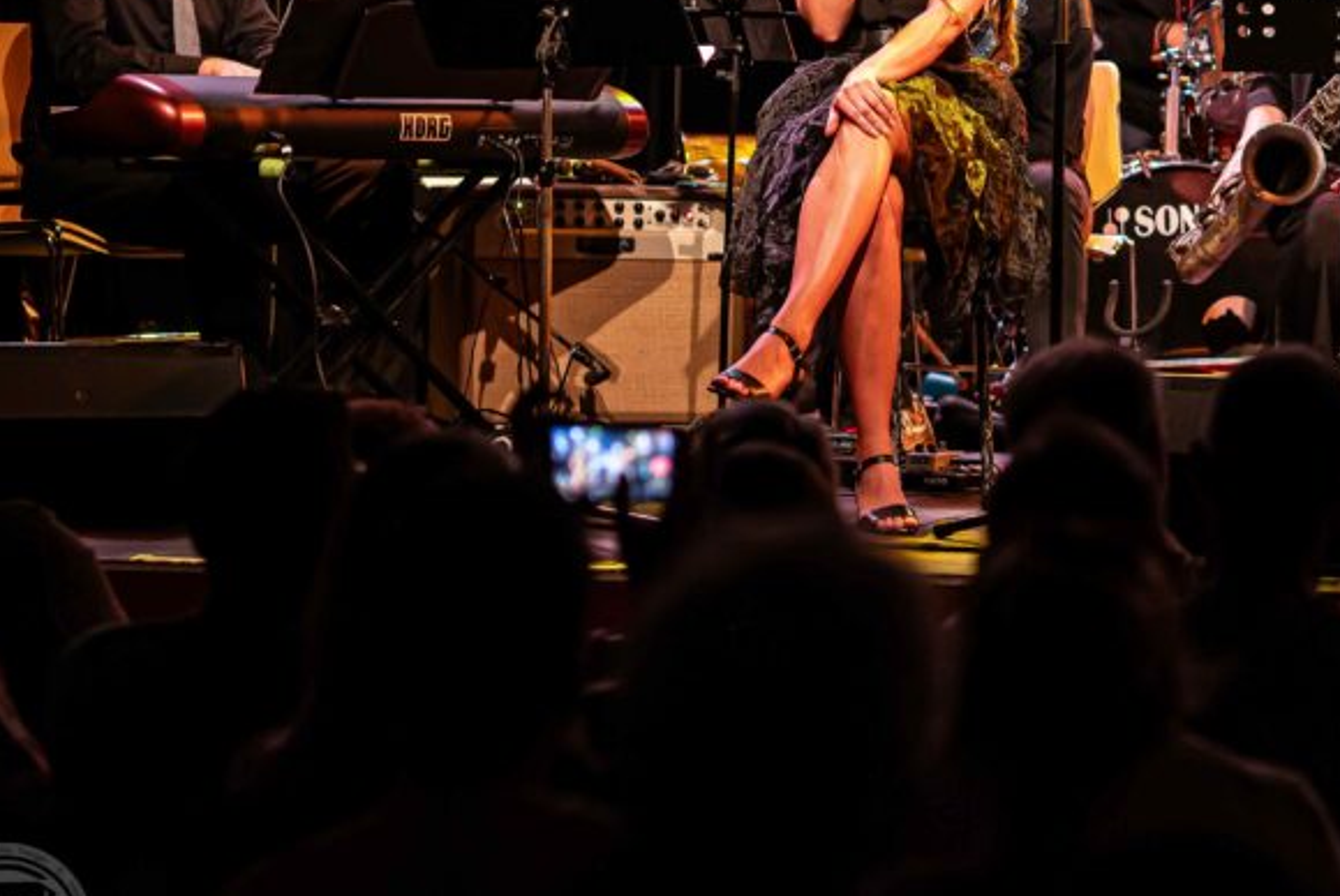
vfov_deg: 9.2
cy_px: 238
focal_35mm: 150
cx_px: 1090
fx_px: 5589
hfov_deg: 13.6
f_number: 2.8
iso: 800
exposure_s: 1/125
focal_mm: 85
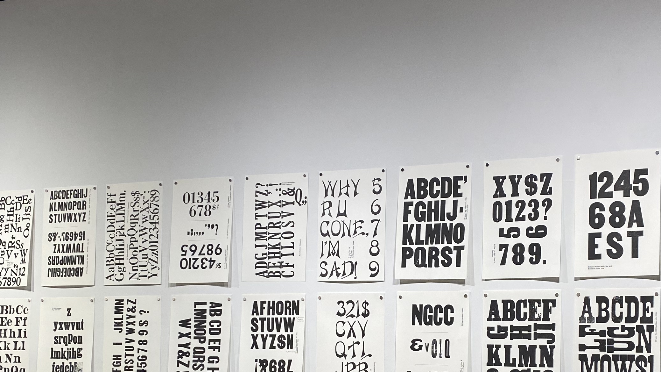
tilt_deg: +2.3
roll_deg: -0.5
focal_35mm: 55
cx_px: 382
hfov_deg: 37.8
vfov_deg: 21.4
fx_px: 964
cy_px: 319
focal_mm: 4.25
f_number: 1.8
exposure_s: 1/120
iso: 80
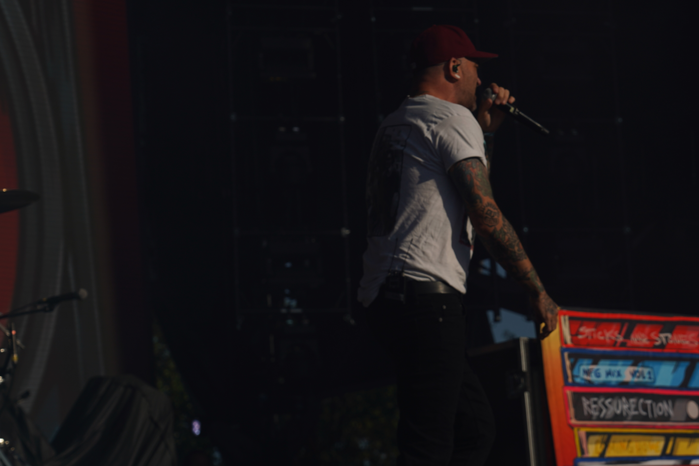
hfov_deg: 15.2
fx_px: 2621
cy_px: 178
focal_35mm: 135
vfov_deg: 10.2
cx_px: 448
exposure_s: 1/1250
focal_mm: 105
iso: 100
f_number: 8
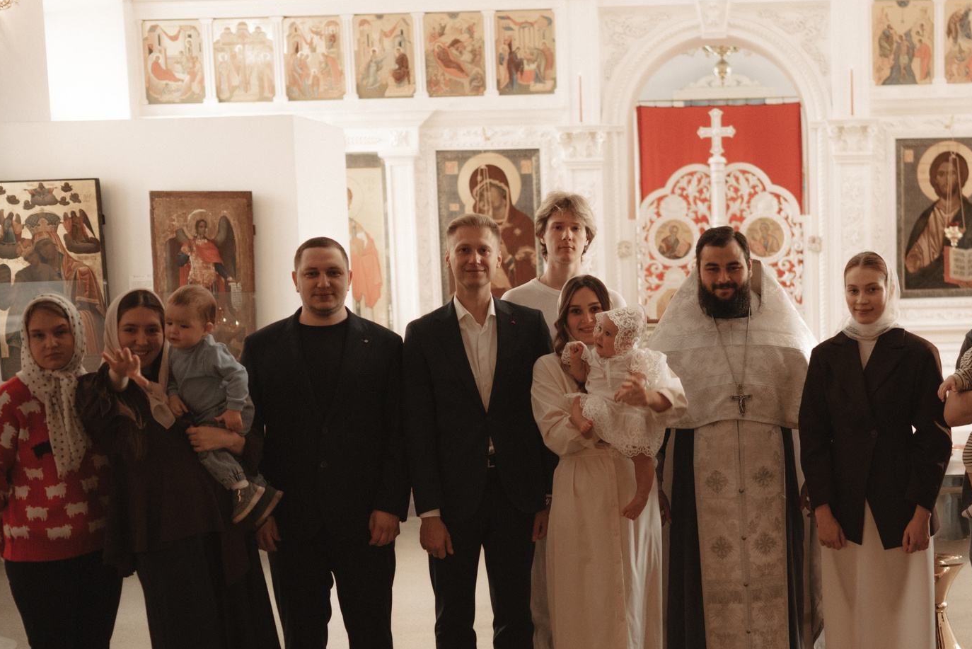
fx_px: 1782
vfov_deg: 20.5
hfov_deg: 30.1
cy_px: 443
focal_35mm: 66
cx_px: 717
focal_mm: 35
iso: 640
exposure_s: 1/200
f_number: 1.8
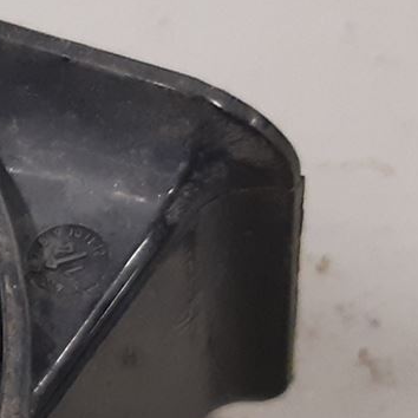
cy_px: 393
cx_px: -529
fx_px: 1817
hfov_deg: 11.3
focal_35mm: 133
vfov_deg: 13.0
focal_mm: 3.93
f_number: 1.7
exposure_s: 1/50
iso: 200
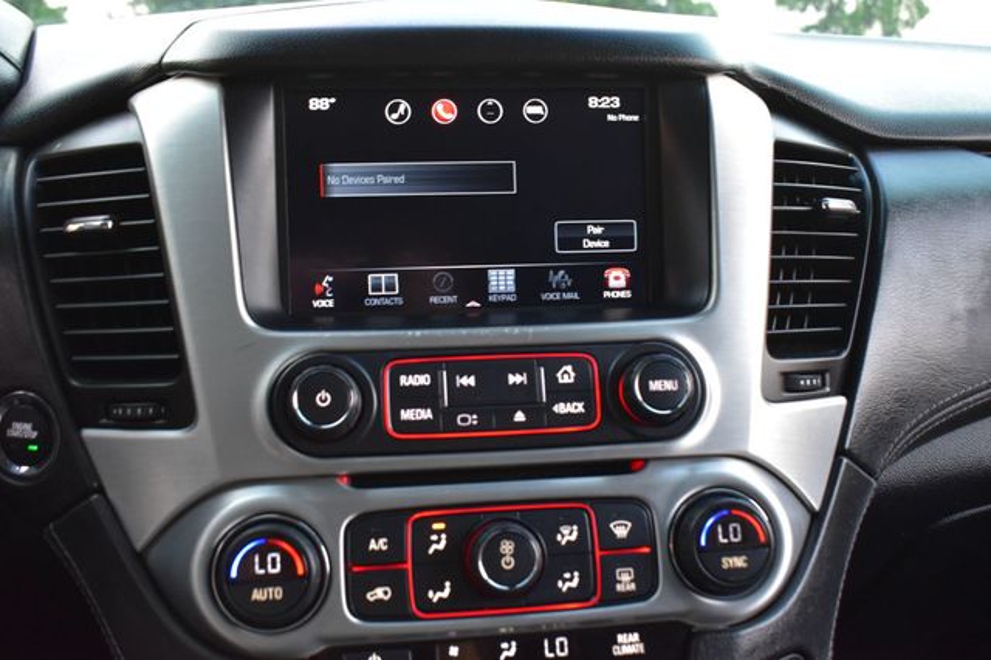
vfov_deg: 36.8
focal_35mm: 36
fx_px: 990
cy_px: 330
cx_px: 496
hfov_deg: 53.2
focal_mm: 24
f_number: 6.3
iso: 1100
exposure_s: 1/15
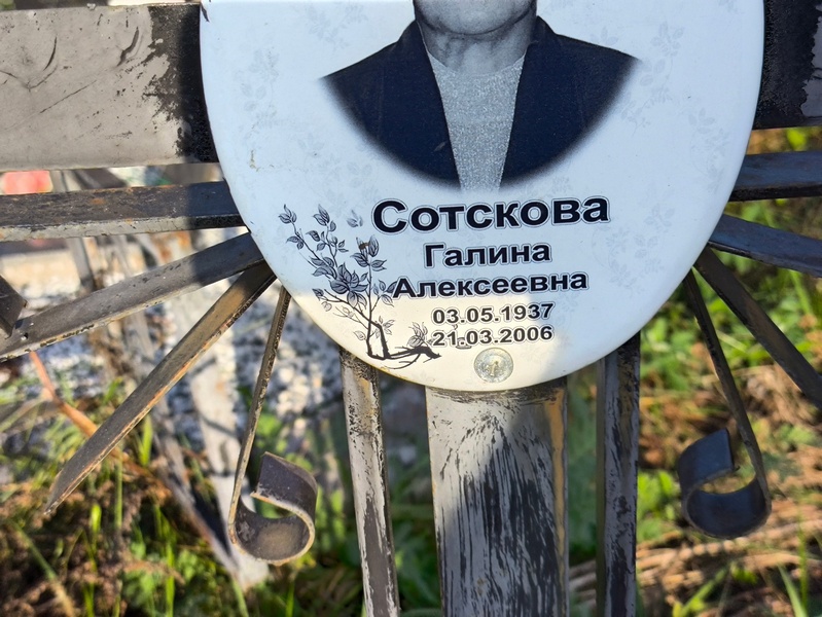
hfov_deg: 38.2
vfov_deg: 29.1
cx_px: 411
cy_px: 308
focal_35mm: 50
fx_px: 1188
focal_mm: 4.71
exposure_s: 1/737
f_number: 1.7
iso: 50
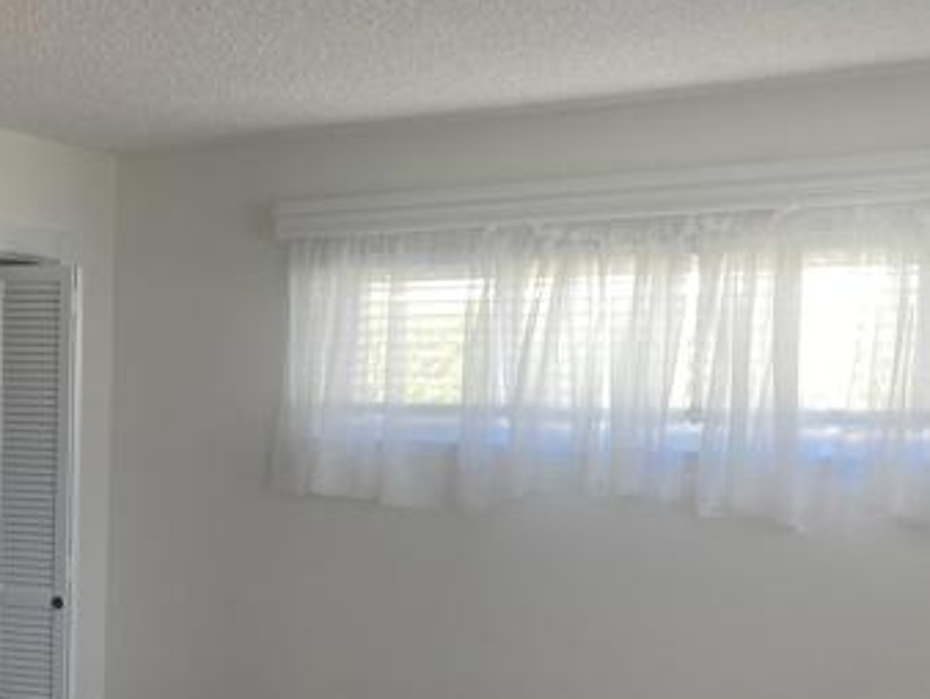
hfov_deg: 34.5
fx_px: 1425
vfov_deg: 27.0
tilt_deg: -3.9
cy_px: 561
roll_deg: -1.5
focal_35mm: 53
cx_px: 127
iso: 80
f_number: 1.8
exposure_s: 1/60
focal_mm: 3.99
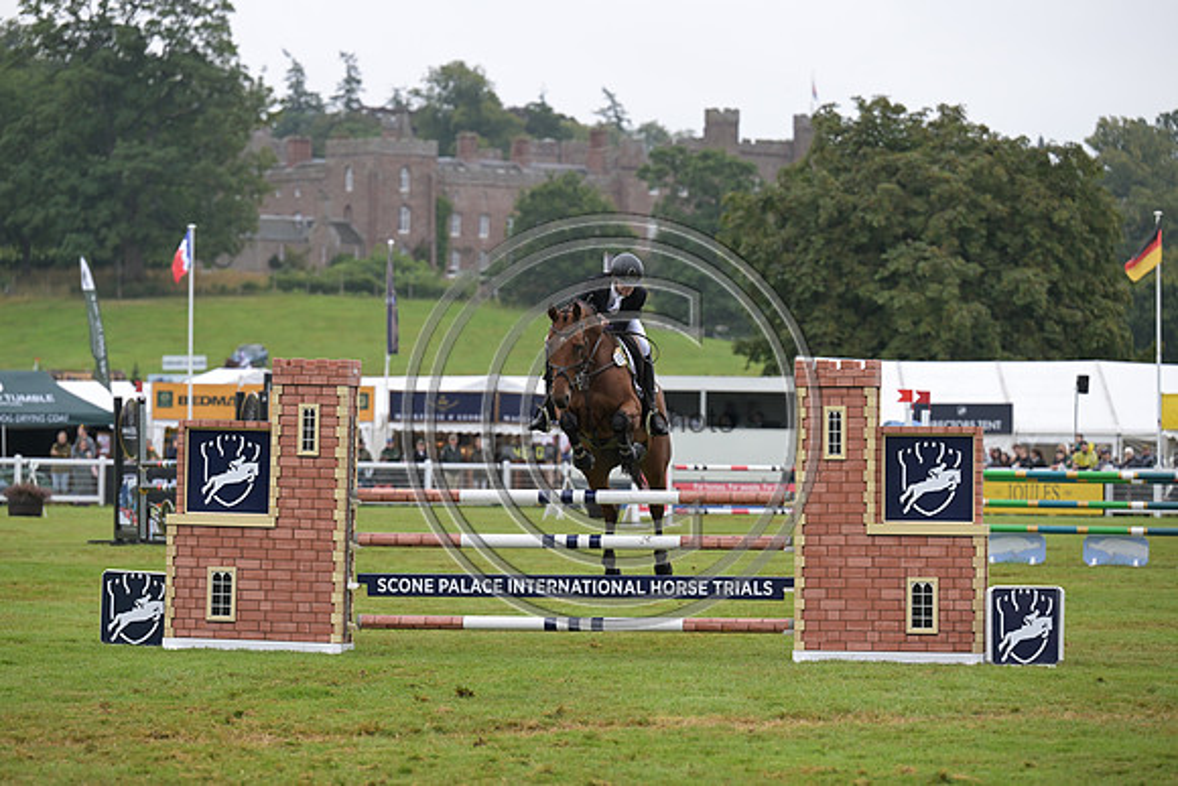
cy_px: 393
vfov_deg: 9.8
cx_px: 589
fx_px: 4582
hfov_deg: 14.7
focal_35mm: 140
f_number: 4
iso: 800
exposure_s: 1/1250
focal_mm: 140
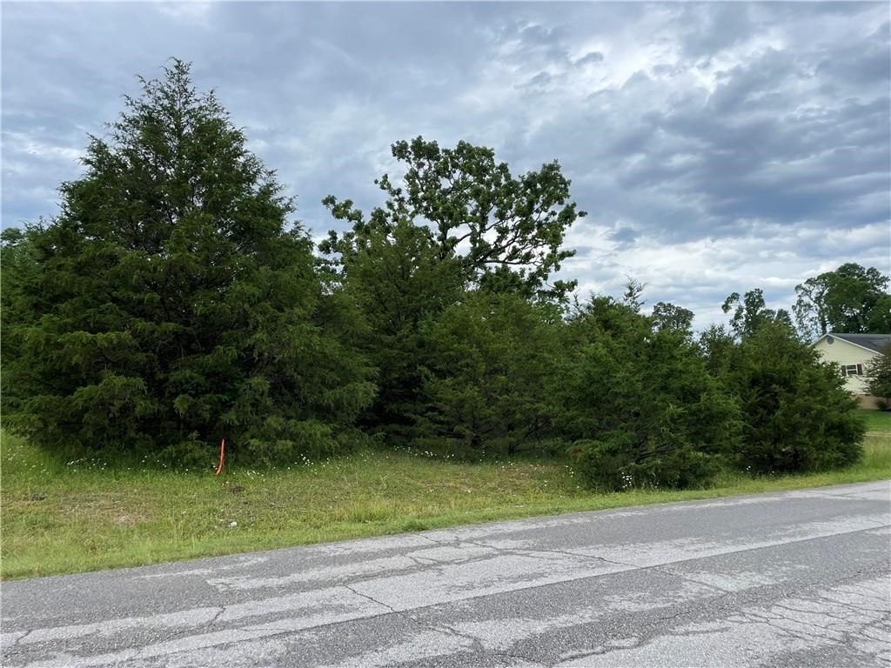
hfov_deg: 67.3
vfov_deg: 53.1
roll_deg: +2.6
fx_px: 669
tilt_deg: +5.8
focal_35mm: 26
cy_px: 334
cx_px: 446
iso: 32
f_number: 1.6
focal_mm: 4.2
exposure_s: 1/1453
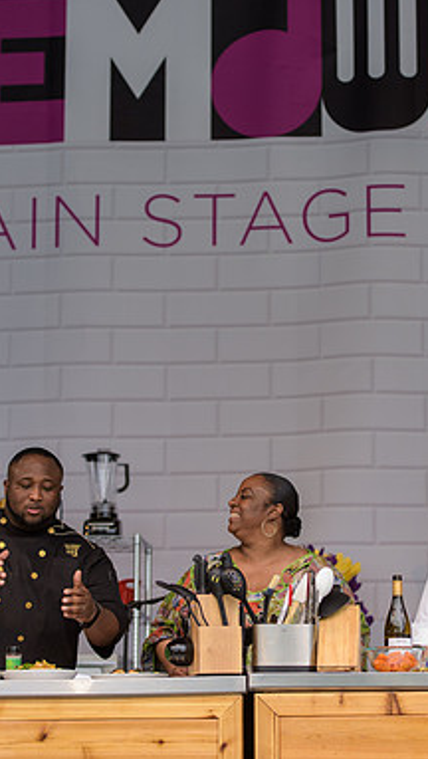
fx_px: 2618
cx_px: 269
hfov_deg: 9.3
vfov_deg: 16.5
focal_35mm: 130
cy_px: 378
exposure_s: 1/1000
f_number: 3.2
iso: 250
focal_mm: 82
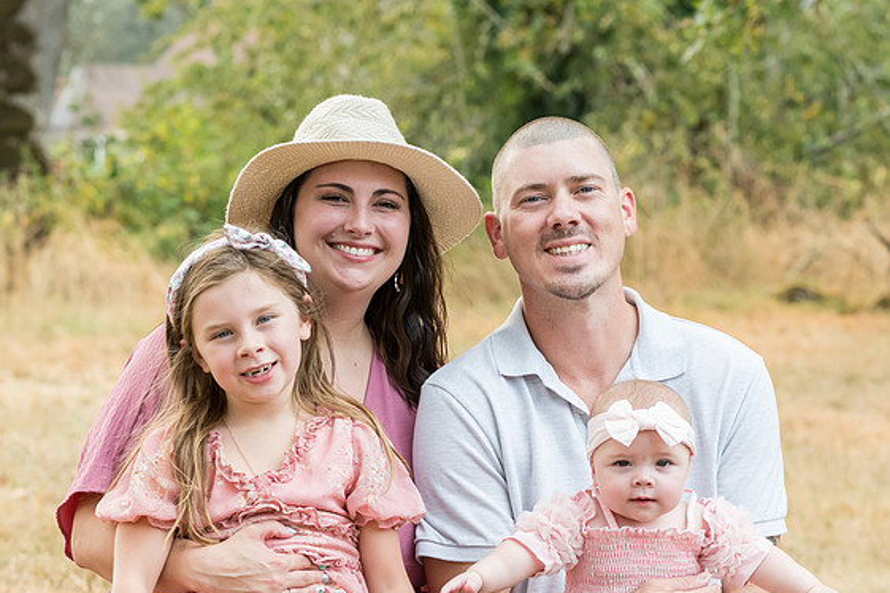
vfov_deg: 8.0
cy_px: 529
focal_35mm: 171
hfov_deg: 12.0
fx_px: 4227
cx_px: 442
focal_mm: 85
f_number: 5
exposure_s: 1/400
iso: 640
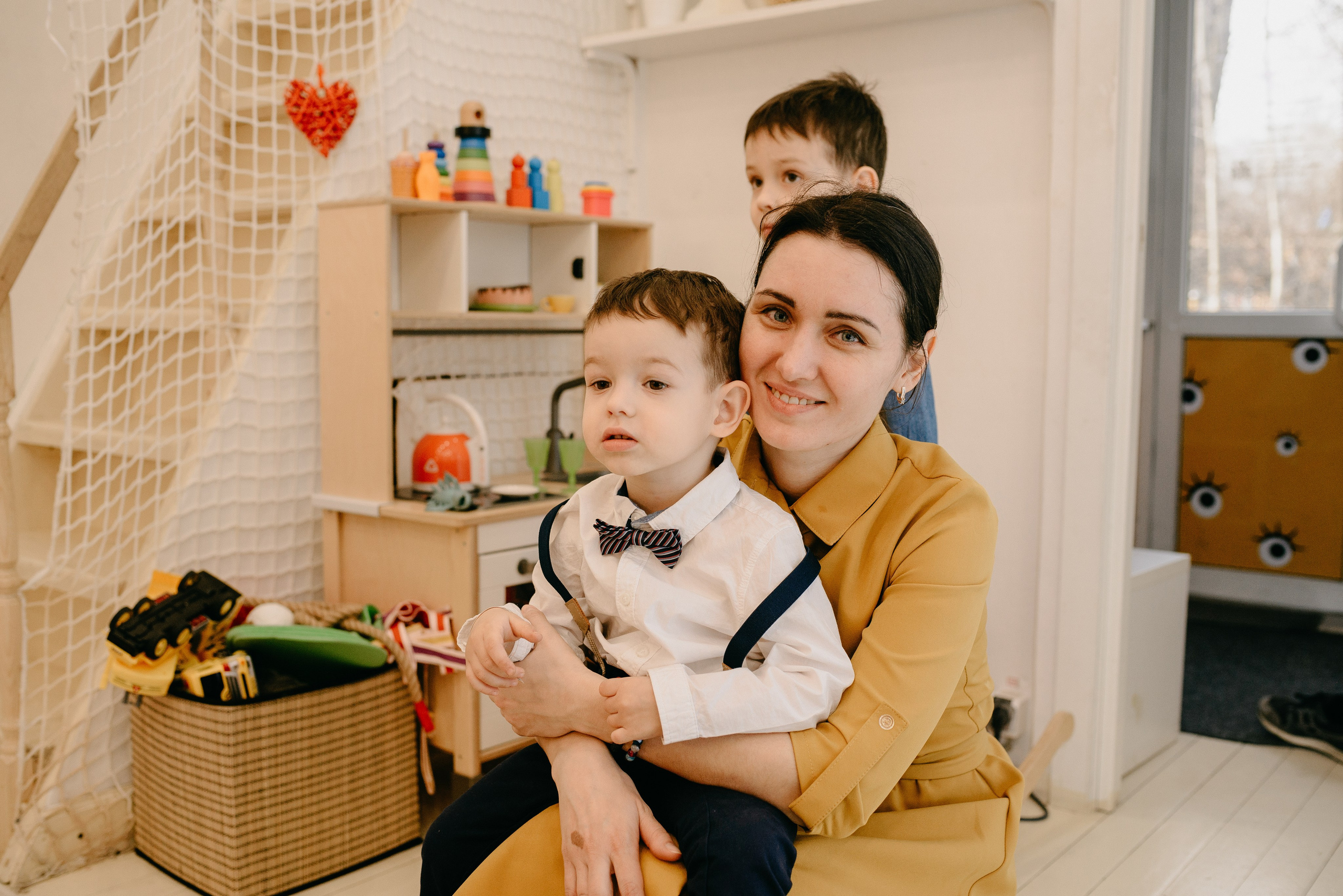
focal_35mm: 35
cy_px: 448
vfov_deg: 37.9
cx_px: 672
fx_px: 1306
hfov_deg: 54.4
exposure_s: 1/160
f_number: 3.2
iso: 400
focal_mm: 35
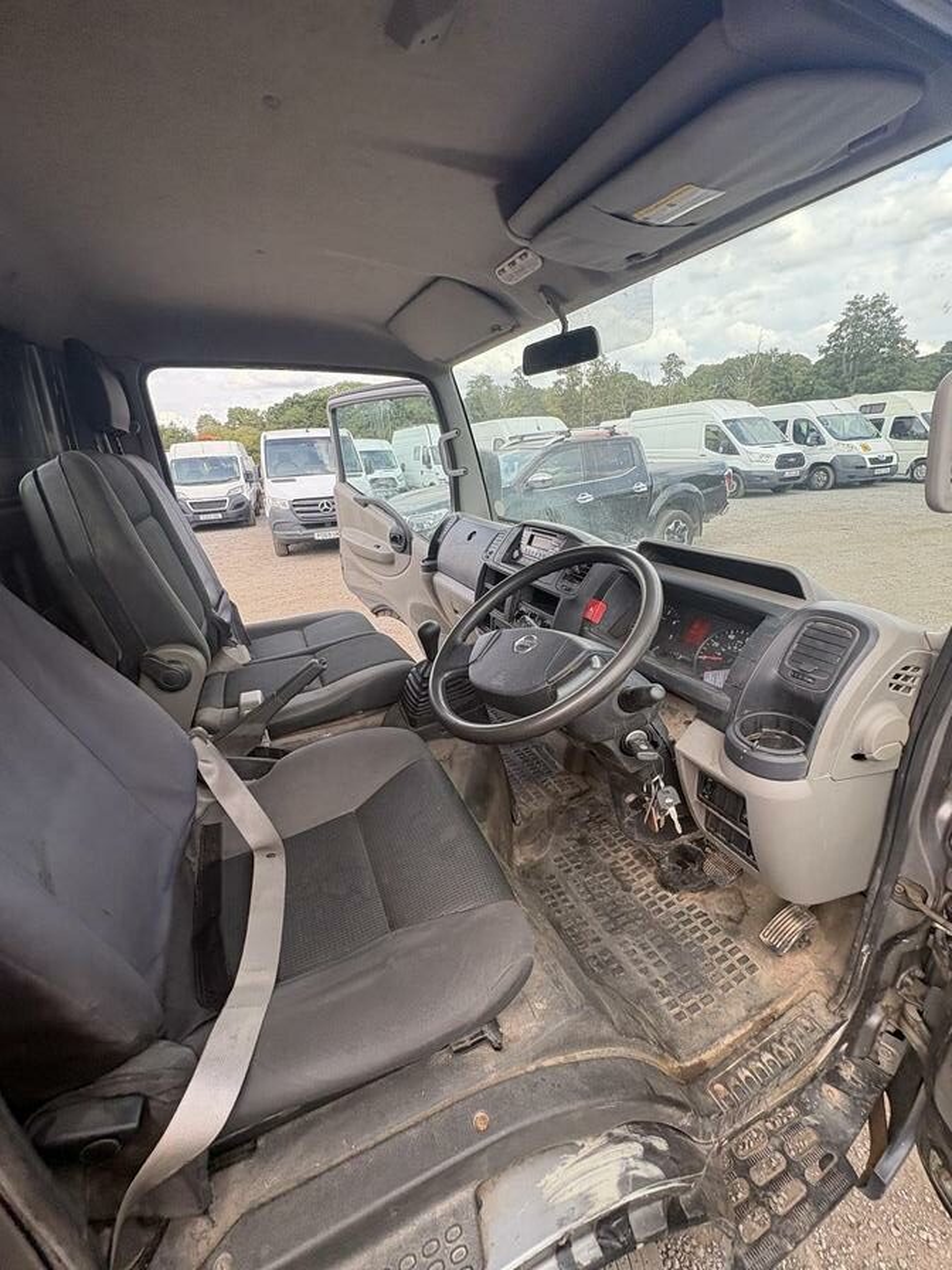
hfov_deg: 85.7
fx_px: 513
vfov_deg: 102.1
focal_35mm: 14
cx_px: 476
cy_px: 635
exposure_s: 1/216
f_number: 2.2
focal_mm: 2.22
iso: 40
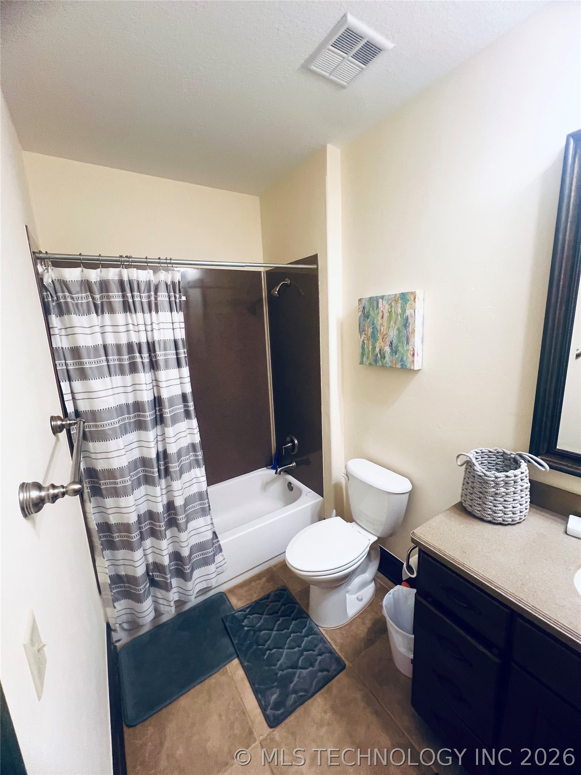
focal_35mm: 13
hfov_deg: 89.9
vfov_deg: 106.2
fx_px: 291
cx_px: 290
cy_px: 388
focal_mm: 1.57
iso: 200
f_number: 1.8
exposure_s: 1/60
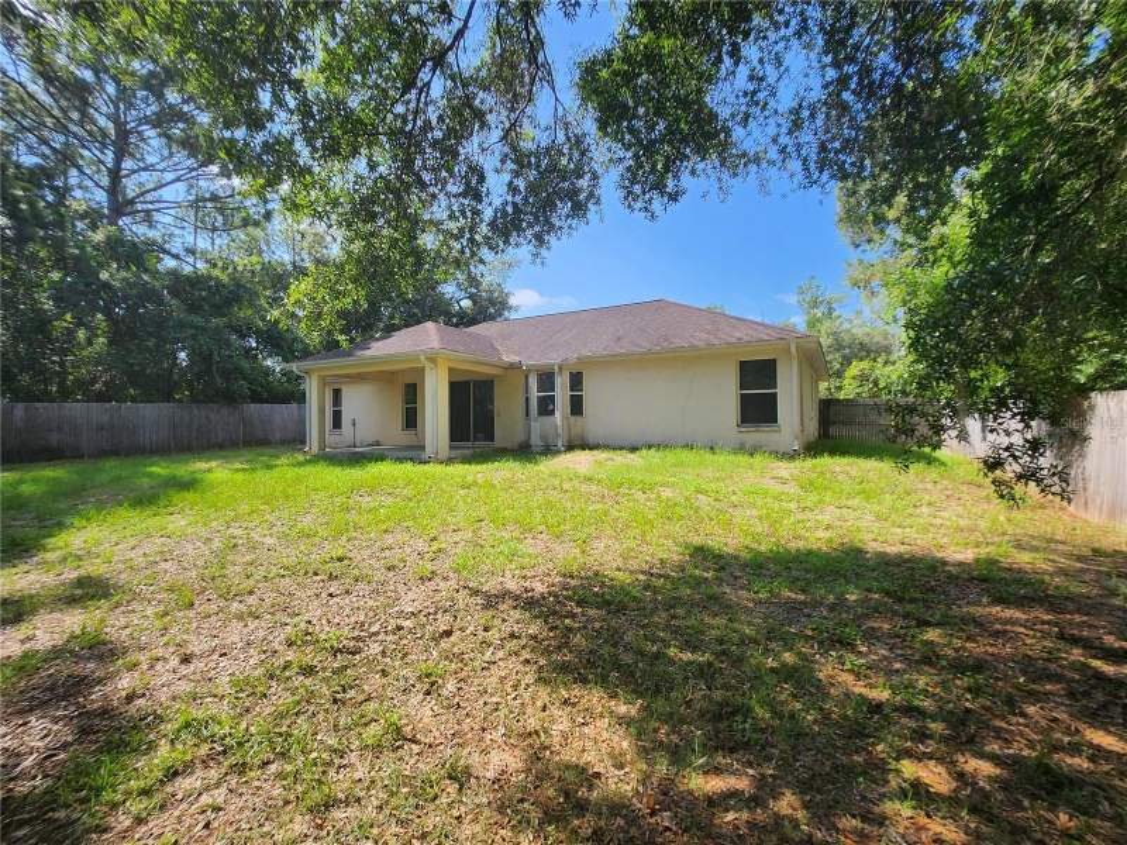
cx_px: 564
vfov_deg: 89.9
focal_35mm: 13
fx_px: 423
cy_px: 422
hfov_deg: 106.2
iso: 32
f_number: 2.2
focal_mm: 1.7
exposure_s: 1/532
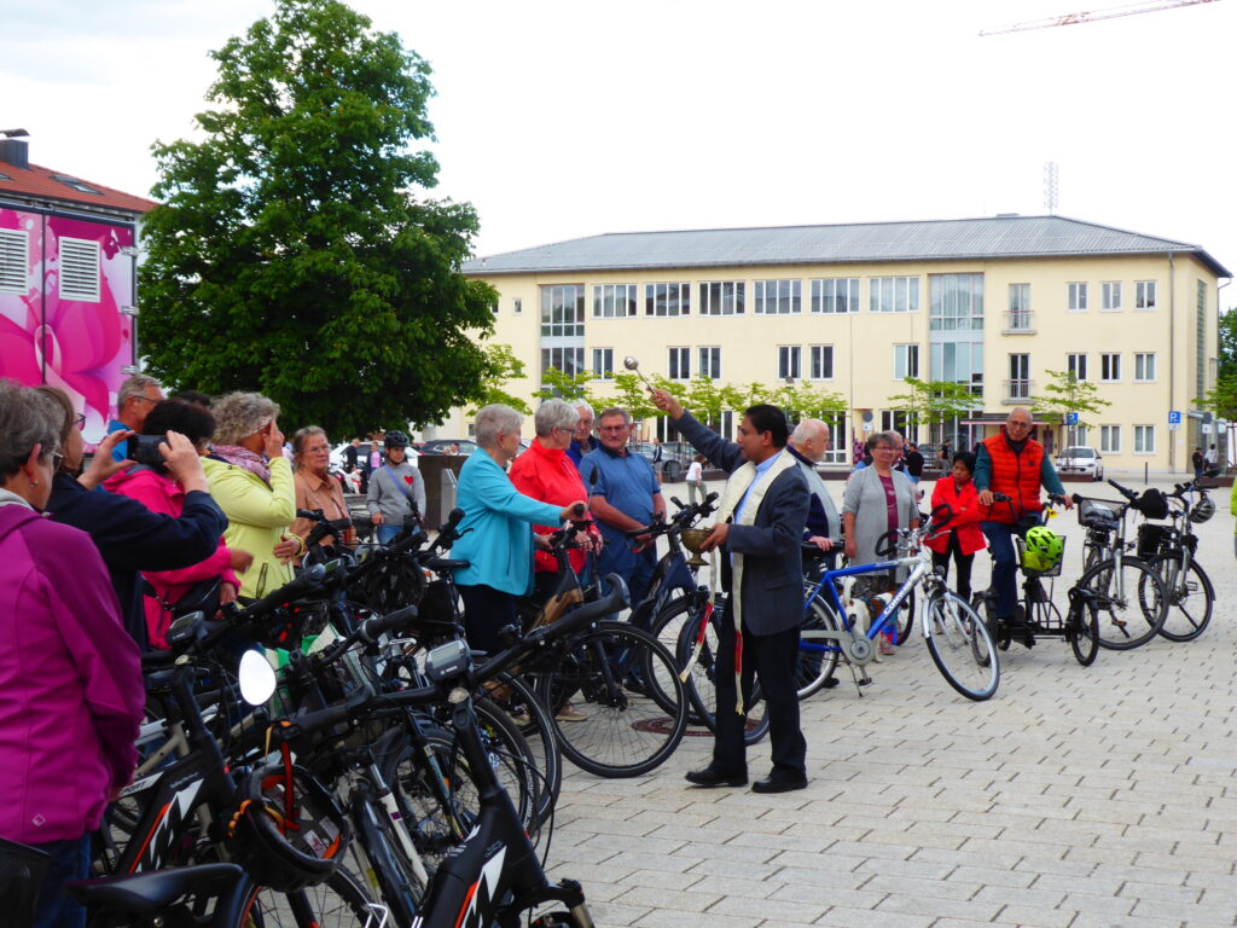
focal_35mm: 50
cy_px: 464
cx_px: 618
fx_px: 1787
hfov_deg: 38.2
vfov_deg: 29.1
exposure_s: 1/100
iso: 80
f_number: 4.1
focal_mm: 9
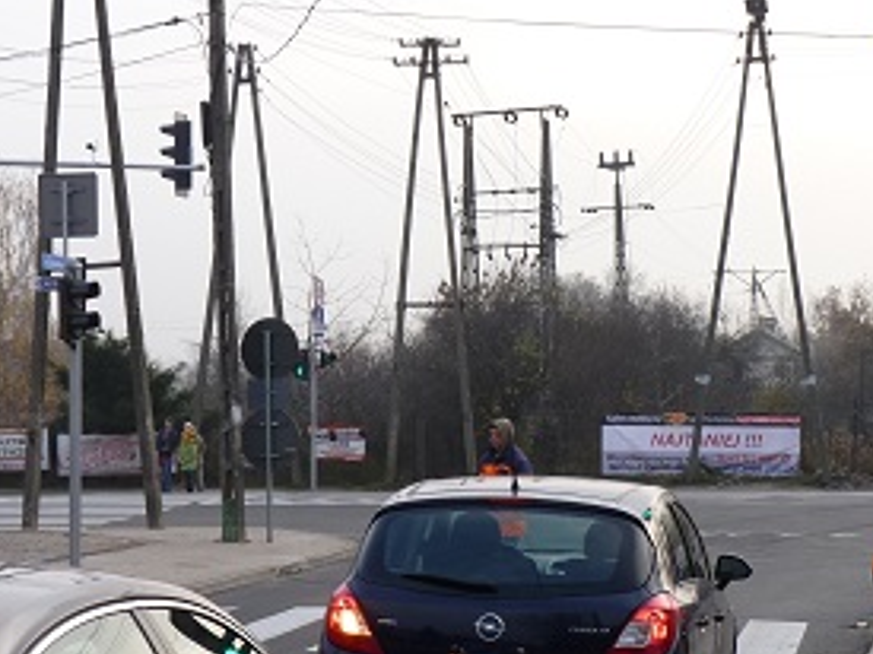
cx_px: 378
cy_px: 510
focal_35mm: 100
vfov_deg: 14.7
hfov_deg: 19.6
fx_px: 2521
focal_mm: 9.8
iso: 80
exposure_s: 1/125
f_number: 4
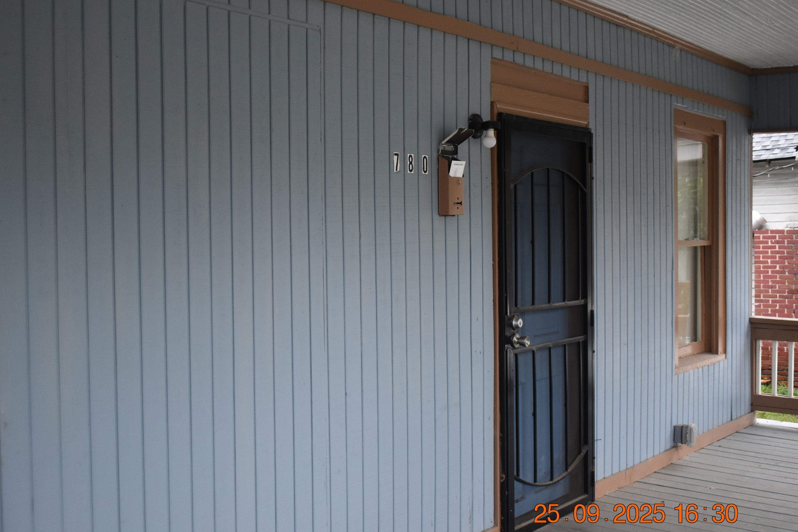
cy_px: 253
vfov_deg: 29.9
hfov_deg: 43.6
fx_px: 997
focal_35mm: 45
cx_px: 365
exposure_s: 1/125
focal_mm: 26
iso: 1100
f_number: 4
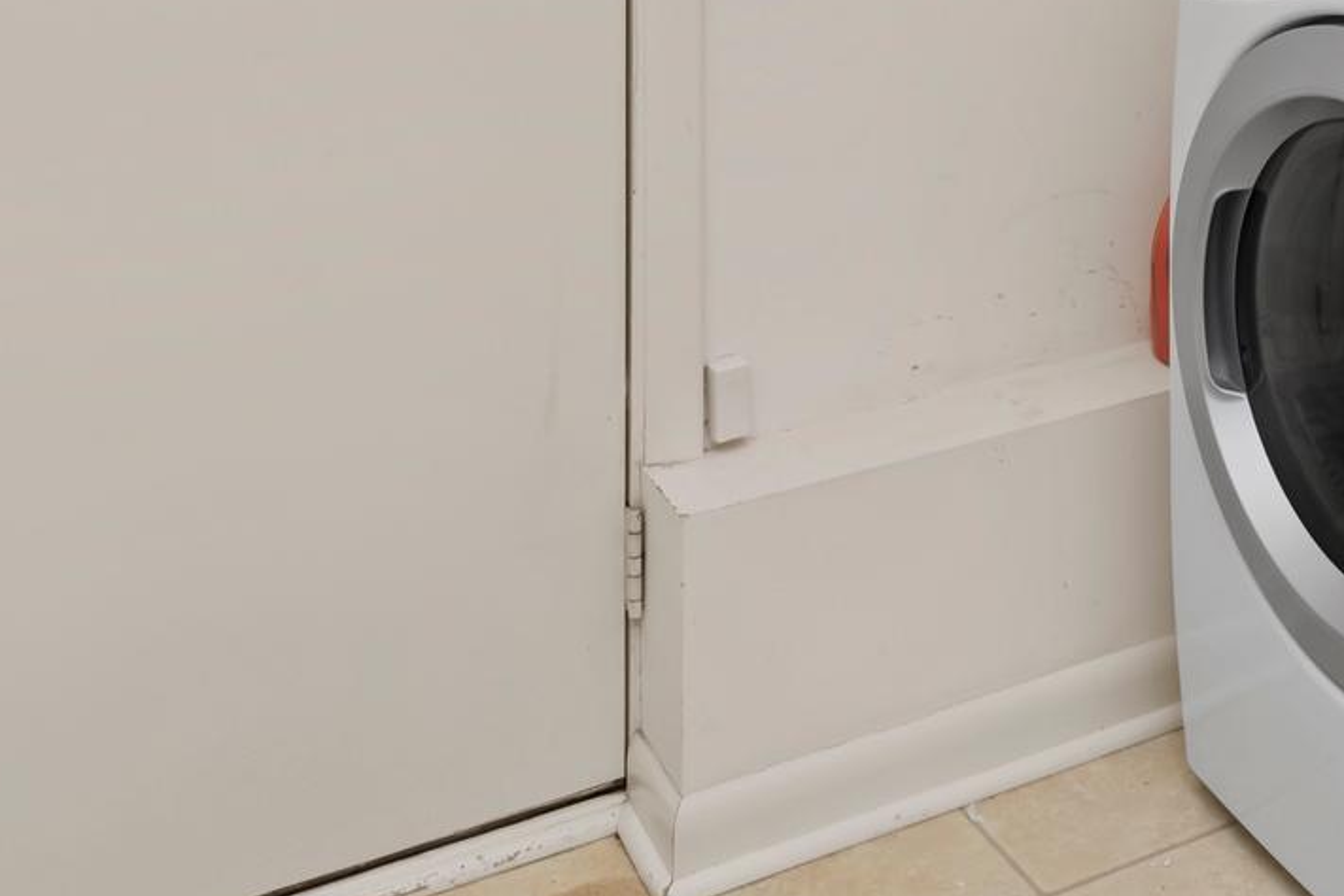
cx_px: 1028
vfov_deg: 24.1
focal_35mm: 49
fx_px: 1829
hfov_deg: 39.1
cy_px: -275
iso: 400
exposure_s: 1/10
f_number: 7.1
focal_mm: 17
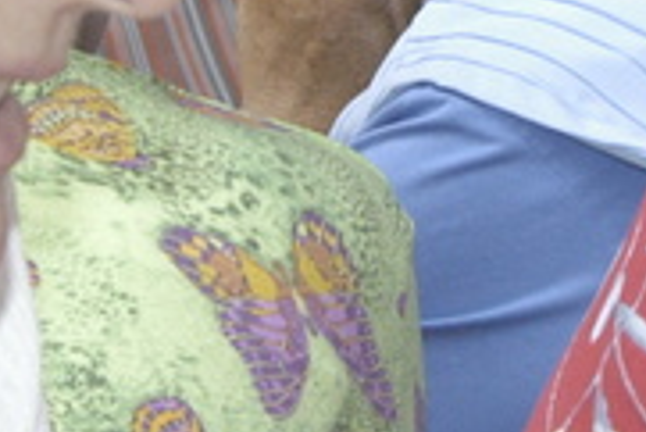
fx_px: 4274
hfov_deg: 8.6
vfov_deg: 5.8
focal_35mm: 238
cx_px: 491
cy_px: 27
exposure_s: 1/180
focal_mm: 24
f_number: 7.1
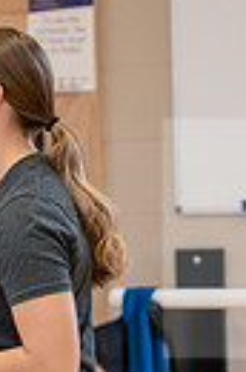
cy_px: 465
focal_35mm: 439
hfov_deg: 3.1
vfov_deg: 4.7
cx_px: 77
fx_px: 4524
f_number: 3.2
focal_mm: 98
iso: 1600
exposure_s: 1/200
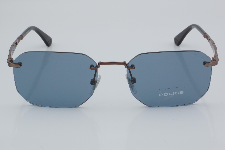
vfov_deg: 16.6
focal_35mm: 82
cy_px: 75
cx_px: 112
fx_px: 516
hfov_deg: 24.6
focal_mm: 55
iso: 100
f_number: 32
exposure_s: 1/4
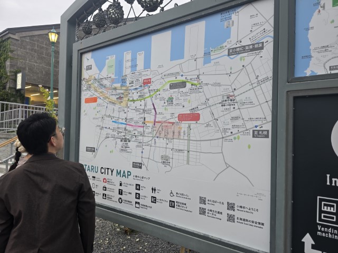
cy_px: 126
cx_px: 169
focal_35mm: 23
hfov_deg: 73.9
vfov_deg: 58.9
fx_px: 225
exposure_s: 1/100
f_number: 1.7
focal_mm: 6.3
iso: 16
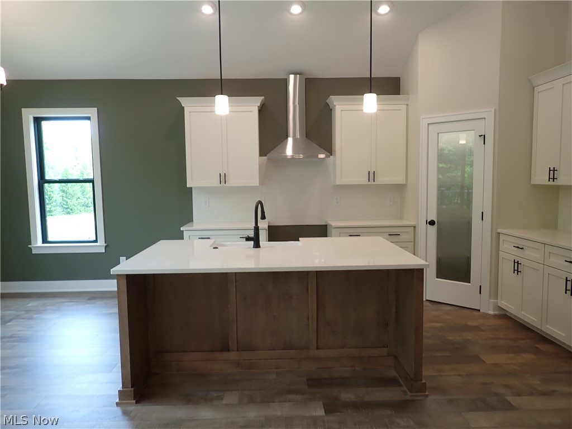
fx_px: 413
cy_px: 214
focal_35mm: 25
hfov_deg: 69.4
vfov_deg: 54.9
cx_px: 286
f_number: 2
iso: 100
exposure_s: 1/60
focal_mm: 4.5
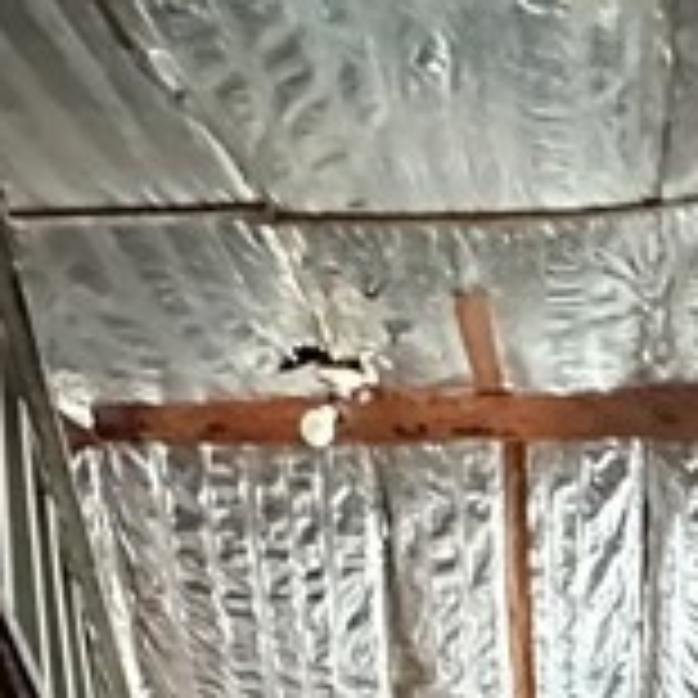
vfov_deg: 15.3
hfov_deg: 20.7
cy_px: 1527
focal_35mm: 82
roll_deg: +0.3
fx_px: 1871
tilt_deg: +13.8
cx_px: 626
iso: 1250
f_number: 2.2
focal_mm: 2.22
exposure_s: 1/40
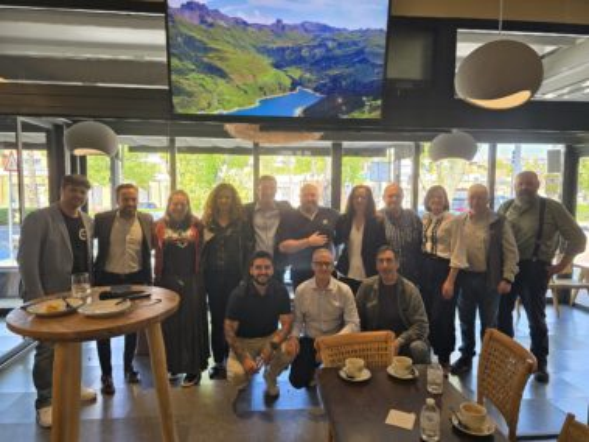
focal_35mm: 23
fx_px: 391
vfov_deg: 58.9
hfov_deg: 73.9
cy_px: 221
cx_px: 294
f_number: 1.7
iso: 100
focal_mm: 6.3
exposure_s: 1/100
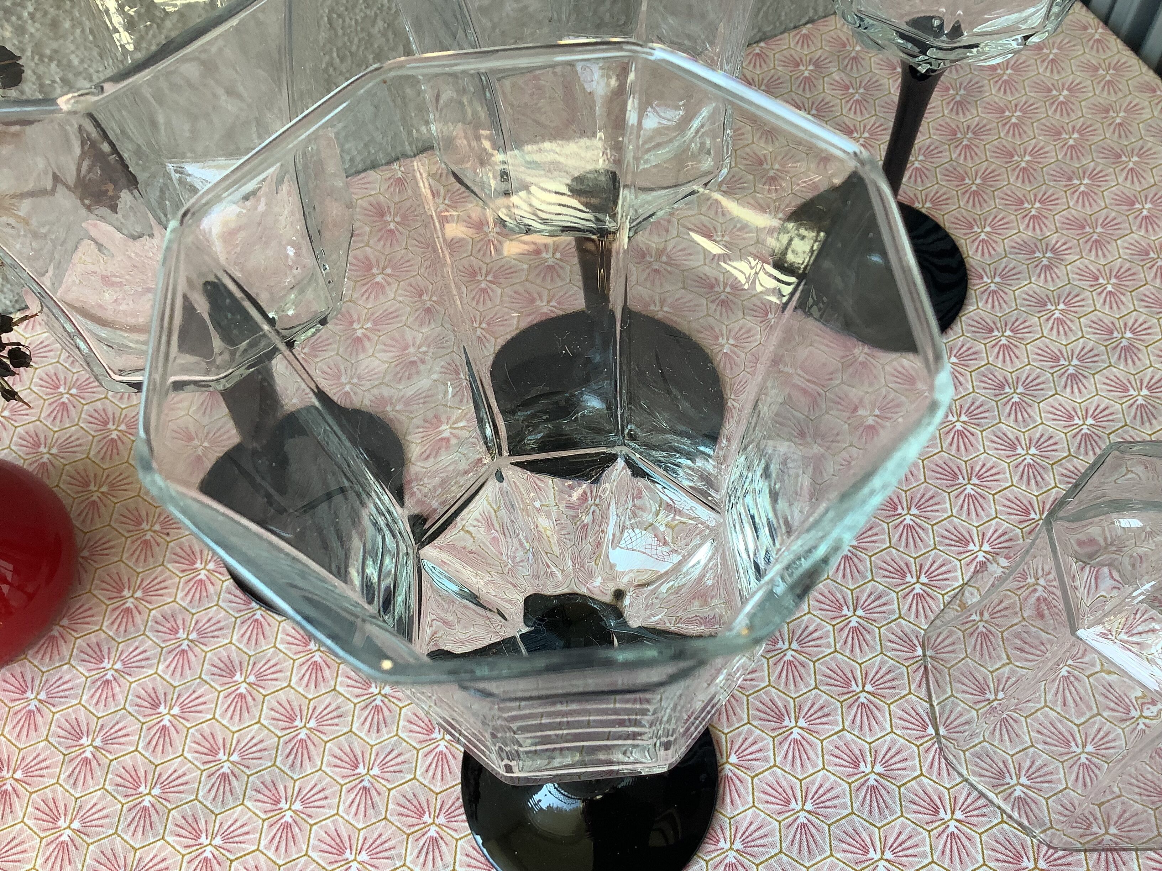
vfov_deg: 45.4
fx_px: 1041
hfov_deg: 58.4
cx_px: 581
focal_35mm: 31
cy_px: 436
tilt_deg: -58.6
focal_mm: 3.3
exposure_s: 1/120
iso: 40
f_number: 2.4
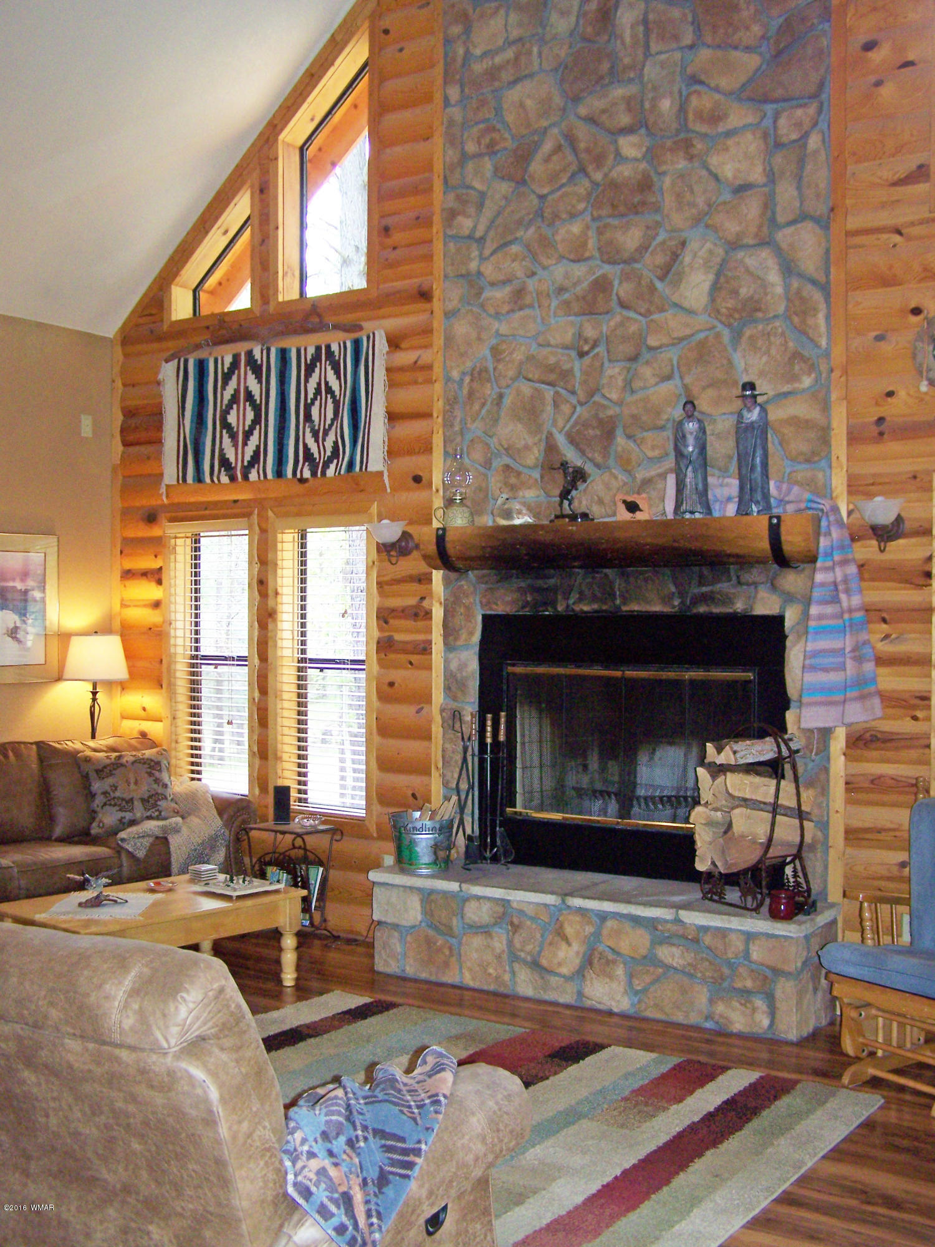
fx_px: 1369
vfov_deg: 49.0
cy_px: 624
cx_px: 468
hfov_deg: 37.7
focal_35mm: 38
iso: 160
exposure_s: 1/60
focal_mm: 6.3
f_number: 2.8
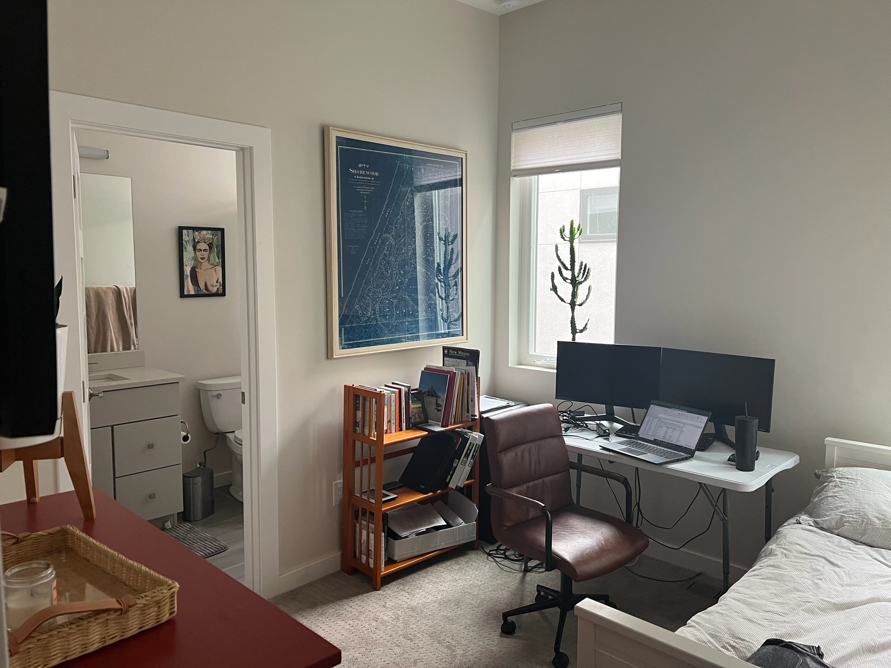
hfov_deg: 67.3
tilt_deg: -5.5
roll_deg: +0.3
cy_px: 334
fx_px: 669
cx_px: 446
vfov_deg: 53.1
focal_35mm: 26
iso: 125
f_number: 1.5
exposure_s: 1/78
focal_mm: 5.7
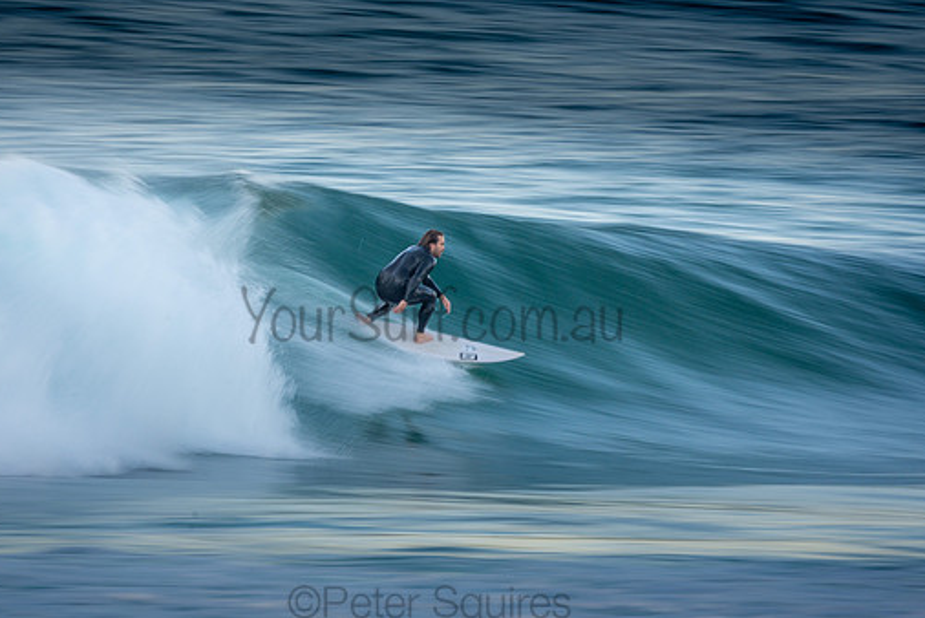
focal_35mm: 859
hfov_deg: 2.4
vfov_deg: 1.6
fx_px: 22083
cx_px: 430
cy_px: 299
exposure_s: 1/20
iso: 100
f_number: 18
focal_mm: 500
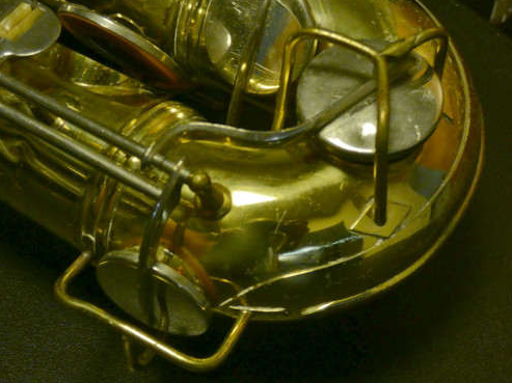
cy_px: 189
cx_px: 259
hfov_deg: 29.0
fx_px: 990
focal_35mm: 67
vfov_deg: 21.9
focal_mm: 11.9
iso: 400
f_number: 4.2
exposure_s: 1/50
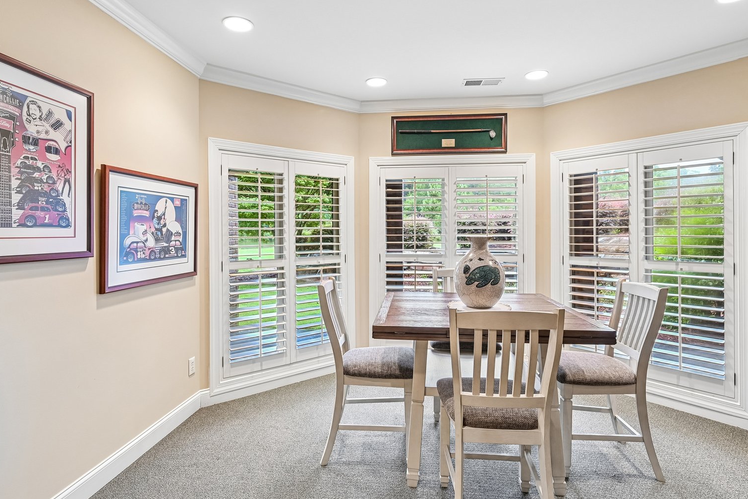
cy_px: 235
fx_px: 395
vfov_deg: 64.5
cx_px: 369
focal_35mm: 19
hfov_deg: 86.9
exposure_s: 1/6
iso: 400
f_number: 8
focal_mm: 14
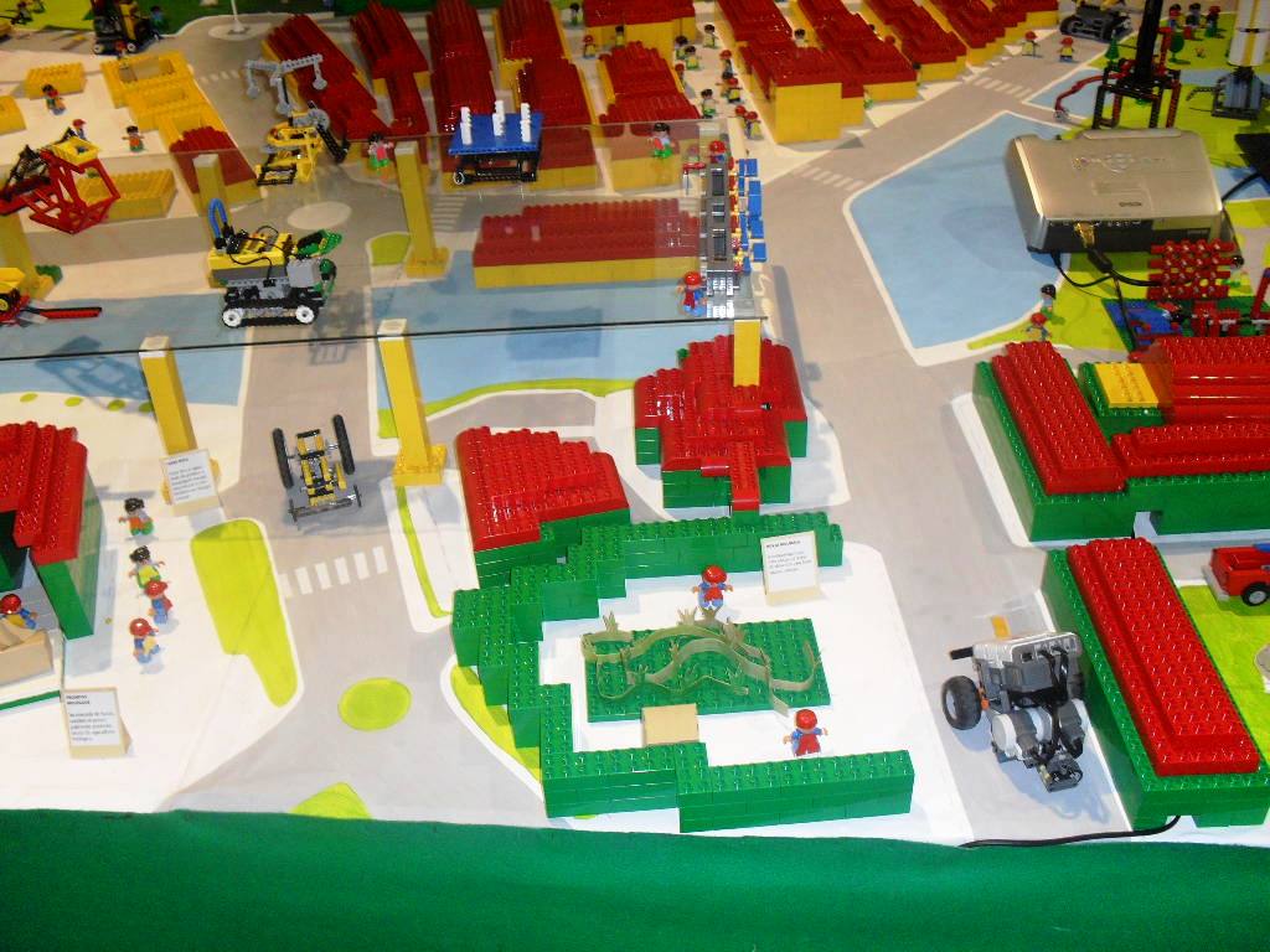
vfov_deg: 40.7
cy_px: 476
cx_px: 635
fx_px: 1284
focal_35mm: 35
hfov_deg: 52.6
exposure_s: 1/45
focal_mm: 6.3
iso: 200
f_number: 3.2
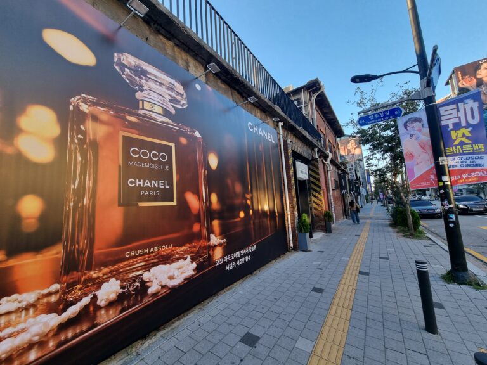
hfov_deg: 106.2
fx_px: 183
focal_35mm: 13
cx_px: 244
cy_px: 182
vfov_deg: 89.9
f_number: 2.2
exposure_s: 1/181
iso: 50
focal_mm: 2.2
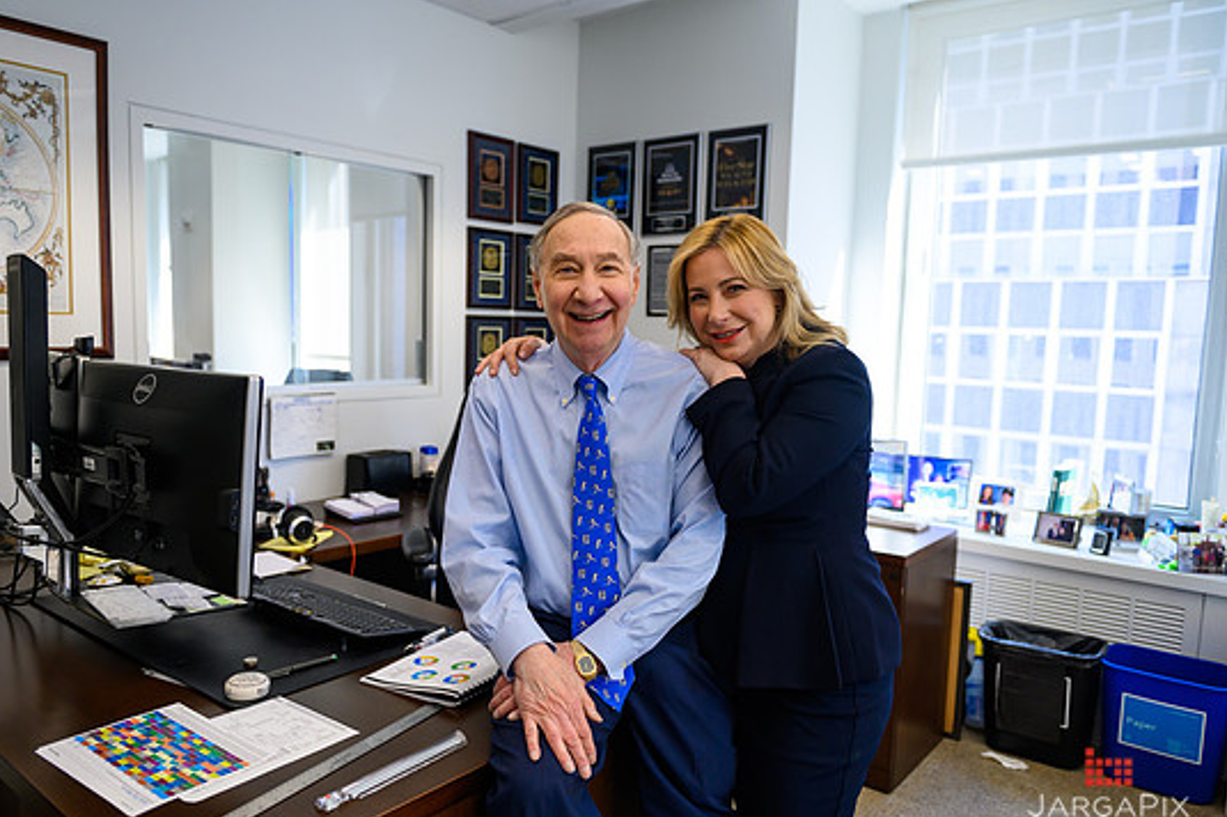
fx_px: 886
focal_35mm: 26
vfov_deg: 49.5
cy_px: 425
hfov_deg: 69.4
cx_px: 583
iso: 500
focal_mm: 24
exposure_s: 1/200
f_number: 3.2
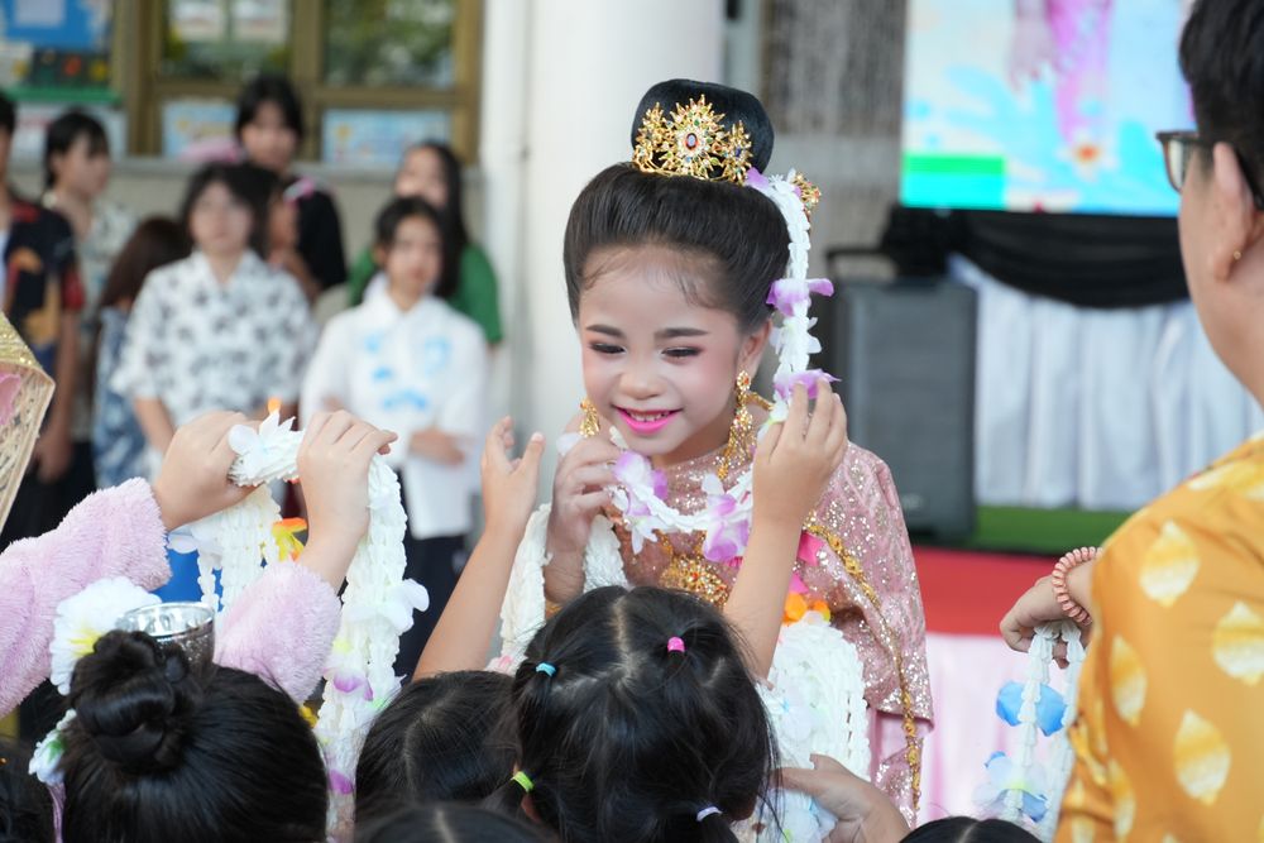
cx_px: 632
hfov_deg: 15.0
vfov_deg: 10.1
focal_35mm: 136
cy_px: 422
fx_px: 4793
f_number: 5.6
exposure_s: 1/160
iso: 1000
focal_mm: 91
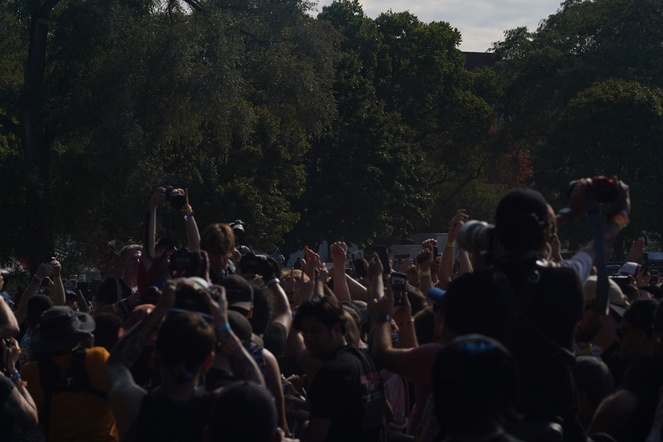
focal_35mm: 105
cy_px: 221
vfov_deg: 13.0
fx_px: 1934
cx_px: 332
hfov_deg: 19.5
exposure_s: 1/640
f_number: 8
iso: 100
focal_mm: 105
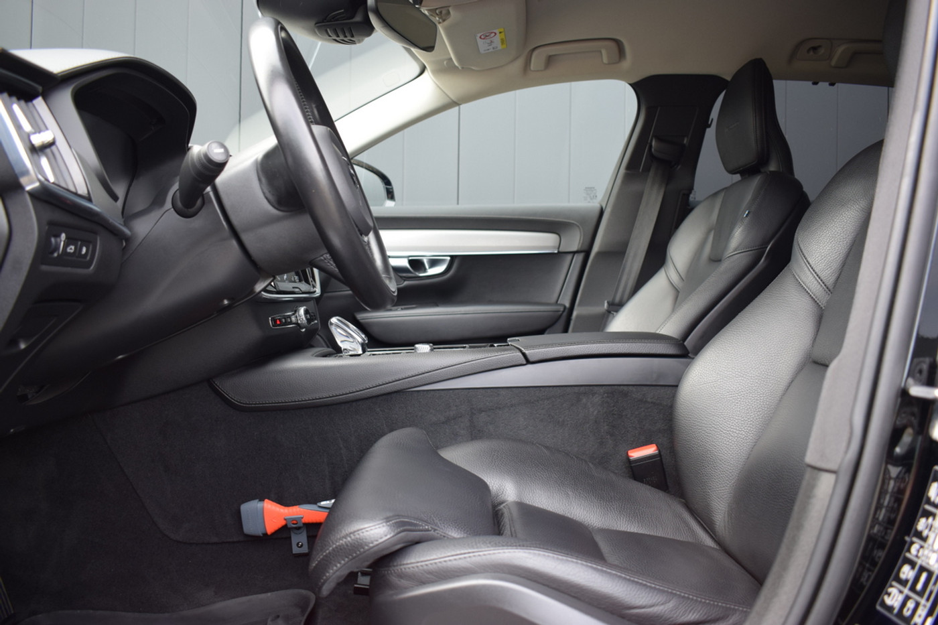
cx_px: 469
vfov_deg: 43.6
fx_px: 782
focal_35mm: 30
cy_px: 312
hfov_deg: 61.9
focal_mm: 20
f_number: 4
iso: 450
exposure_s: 1/60
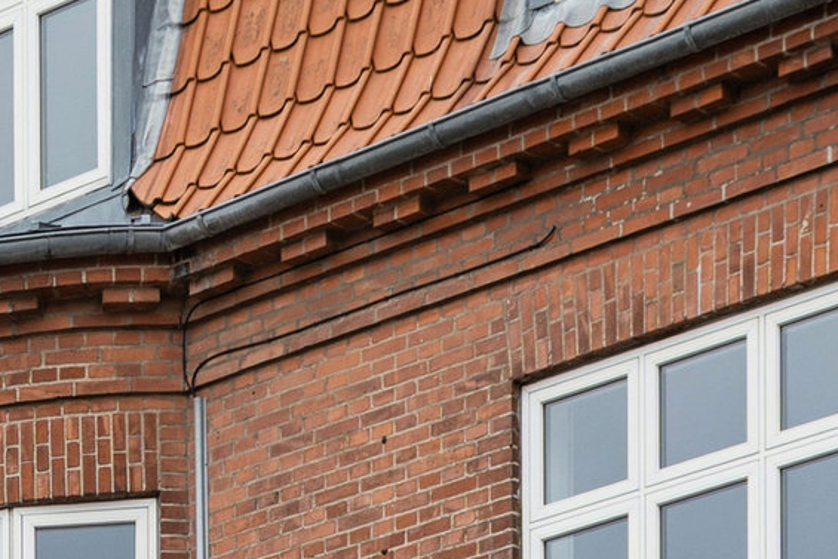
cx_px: -467
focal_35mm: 207
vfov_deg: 6.4
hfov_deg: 9.6
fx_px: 4819
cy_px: 1195
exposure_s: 1/320
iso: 320
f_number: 4.5
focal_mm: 39
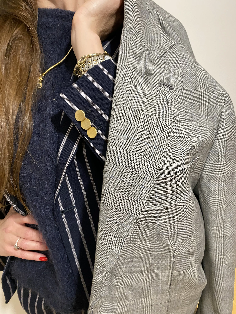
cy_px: 157
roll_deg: +8.0
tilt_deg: -19.5
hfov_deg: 53.1
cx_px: 118
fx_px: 236
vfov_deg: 67.3
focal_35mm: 26
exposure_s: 1/50
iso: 250
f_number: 1.8
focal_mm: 4.25
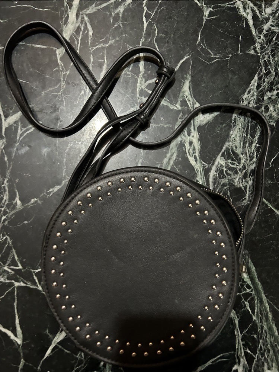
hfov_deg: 53.1
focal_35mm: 26
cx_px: 140
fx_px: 279
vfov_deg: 67.3
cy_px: 186
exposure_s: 1/25
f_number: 1.5
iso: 500
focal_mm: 5.7
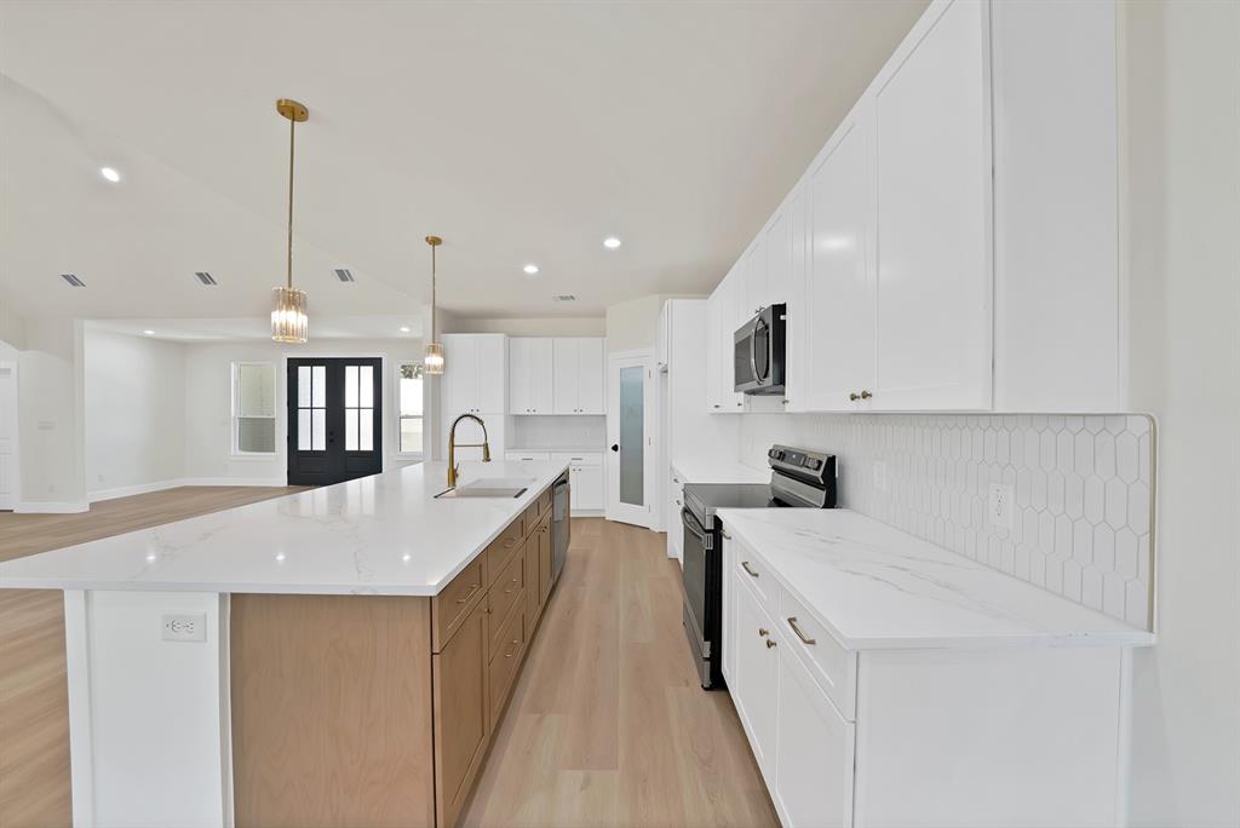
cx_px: 620
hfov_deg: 112.6
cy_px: 414
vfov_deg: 90.1
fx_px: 414
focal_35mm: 12
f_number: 9
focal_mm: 12
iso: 640
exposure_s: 1/8
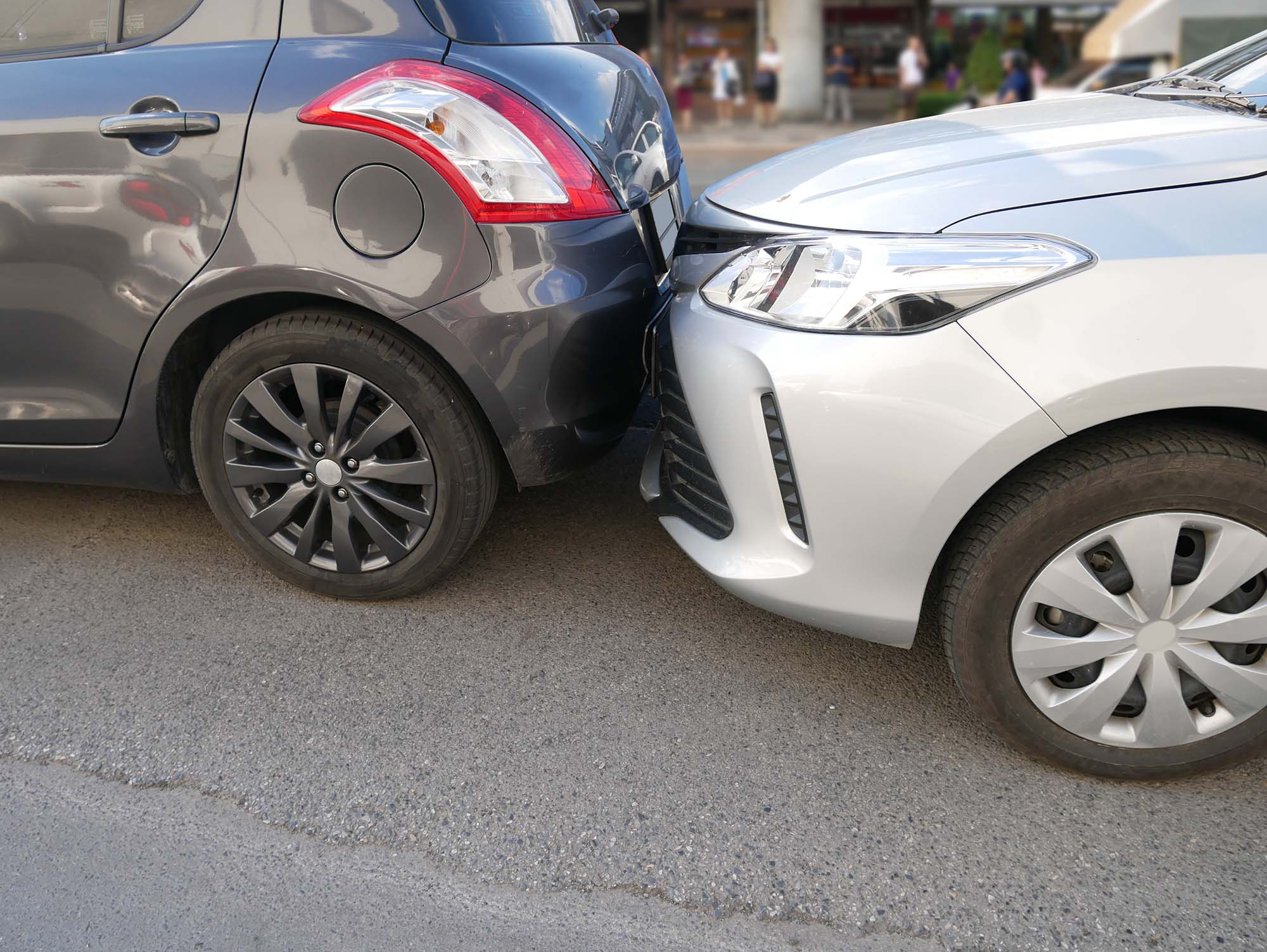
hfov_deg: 71.6
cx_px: 634
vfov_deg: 56.9
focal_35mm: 24
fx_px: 879
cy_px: 476
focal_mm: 12
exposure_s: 1/640
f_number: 9
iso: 200
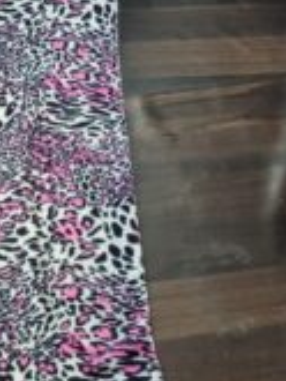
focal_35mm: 63
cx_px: -28
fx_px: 693
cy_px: 51
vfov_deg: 29.6
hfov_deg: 22.1
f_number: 1.8
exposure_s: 1/50
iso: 500
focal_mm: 5.4
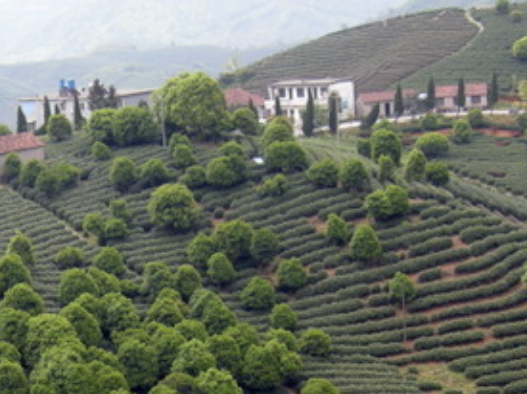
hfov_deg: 19.0
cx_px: 59
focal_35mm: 102
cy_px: 451
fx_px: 1552
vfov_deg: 14.1
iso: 64
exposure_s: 1/65.4
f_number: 3.4
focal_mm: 7.5
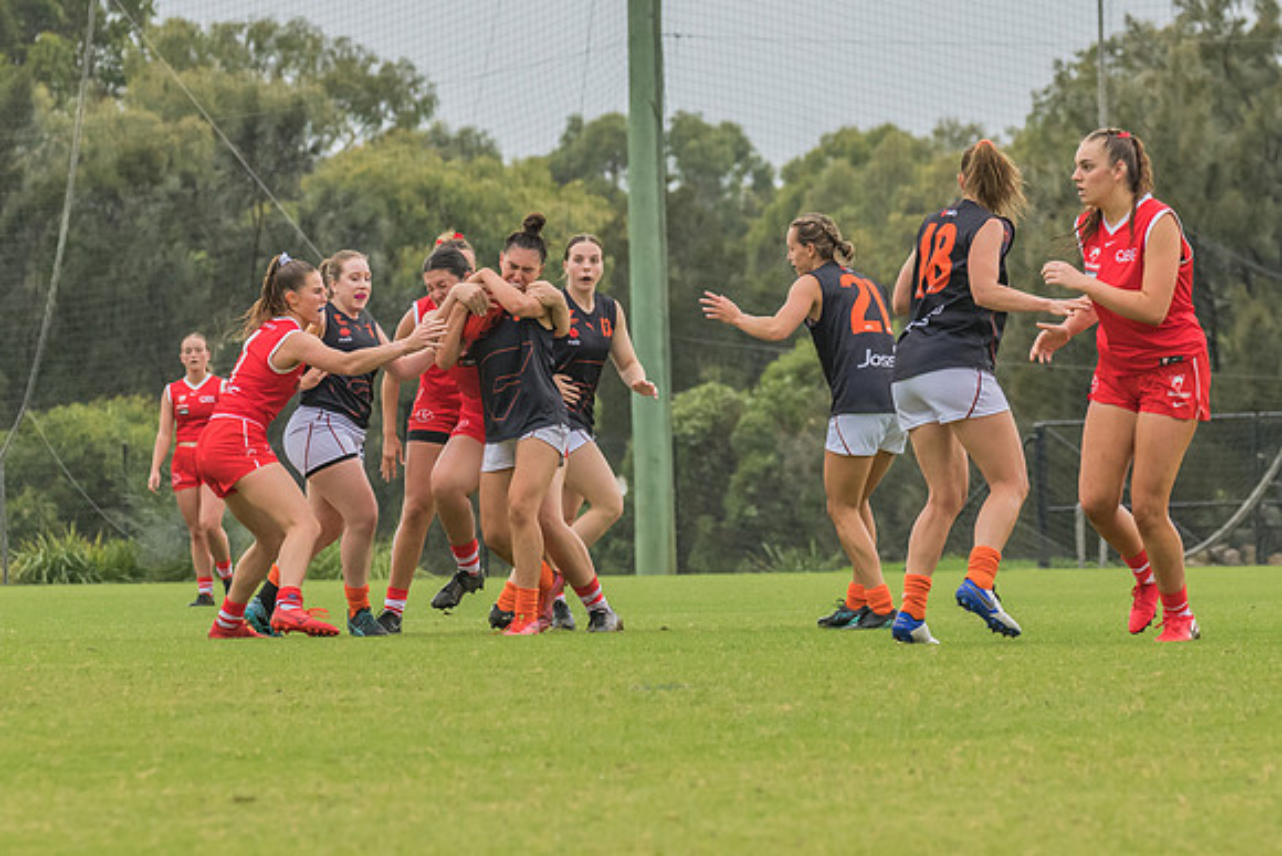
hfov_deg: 5.1
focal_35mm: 401
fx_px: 14297
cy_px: 252
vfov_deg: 3.4
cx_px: 586
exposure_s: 1/1250
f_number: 6.3
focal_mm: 170
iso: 800
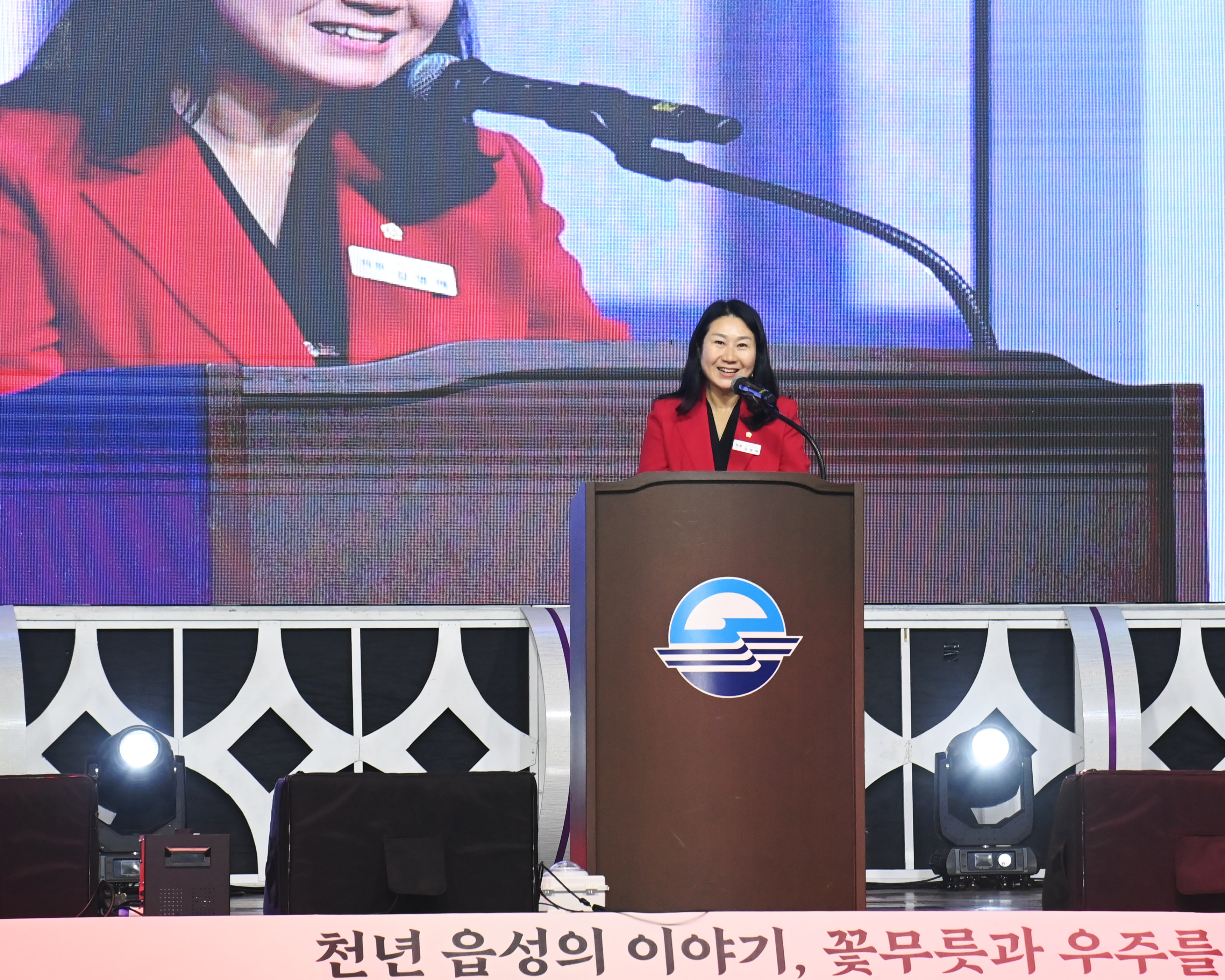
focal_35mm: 179
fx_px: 6490
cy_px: 643
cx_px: 716
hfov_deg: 10.8
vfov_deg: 8.6
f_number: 6.3
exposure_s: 1/250
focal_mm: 120
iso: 3200
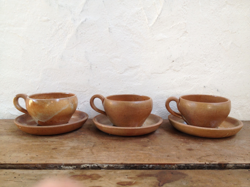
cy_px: 94
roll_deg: -0.3
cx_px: 125
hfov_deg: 52.6
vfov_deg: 40.7
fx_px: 253
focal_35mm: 35
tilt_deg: -13.6
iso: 50
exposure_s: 1/20
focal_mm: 4.28
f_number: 2.4
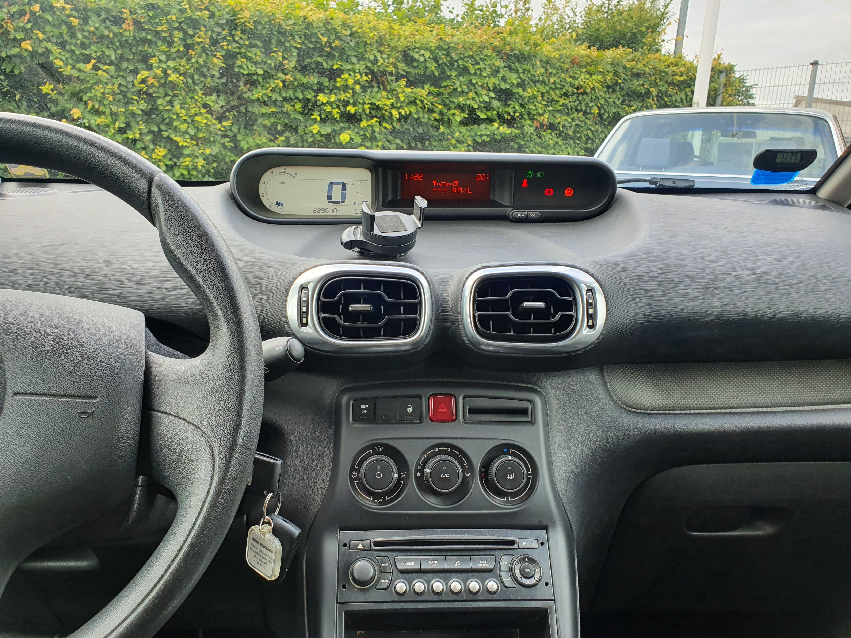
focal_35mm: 26
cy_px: 319
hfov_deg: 67.3
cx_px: 426
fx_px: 639
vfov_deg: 53.1
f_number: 2.4
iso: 50
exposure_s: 1/160
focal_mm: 4.32
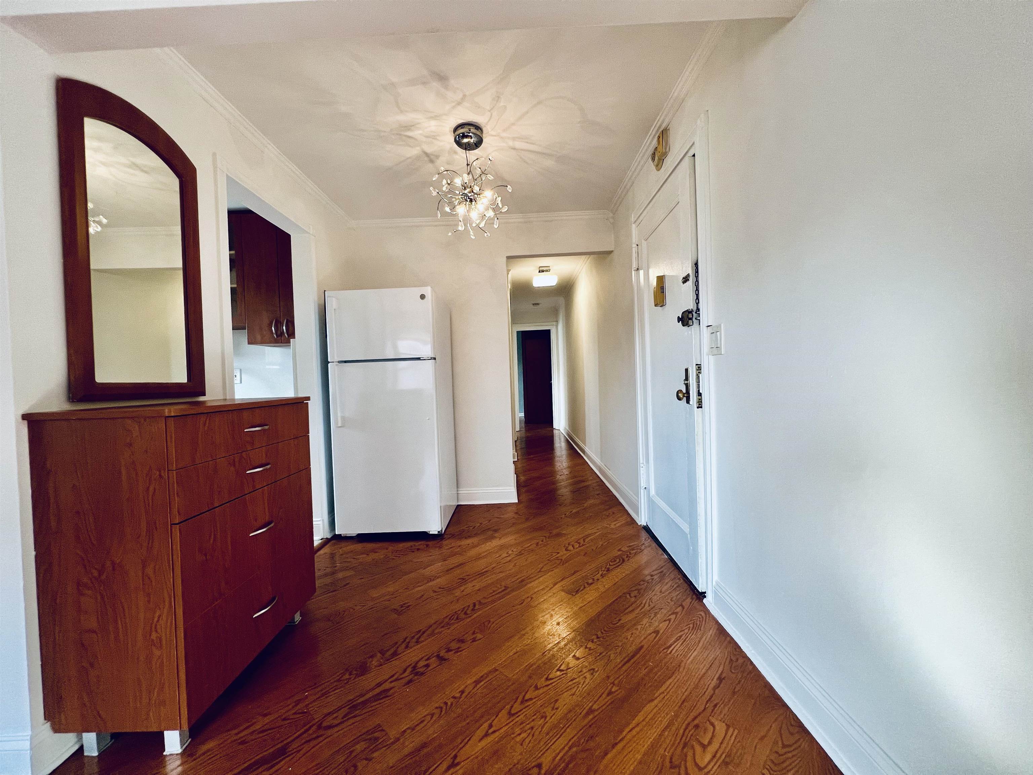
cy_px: 388
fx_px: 388
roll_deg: +1.8
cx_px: 516
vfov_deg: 89.9
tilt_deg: -0.9
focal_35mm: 13
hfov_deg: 106.2
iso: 160
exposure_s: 1/120
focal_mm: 1.57
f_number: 1.8
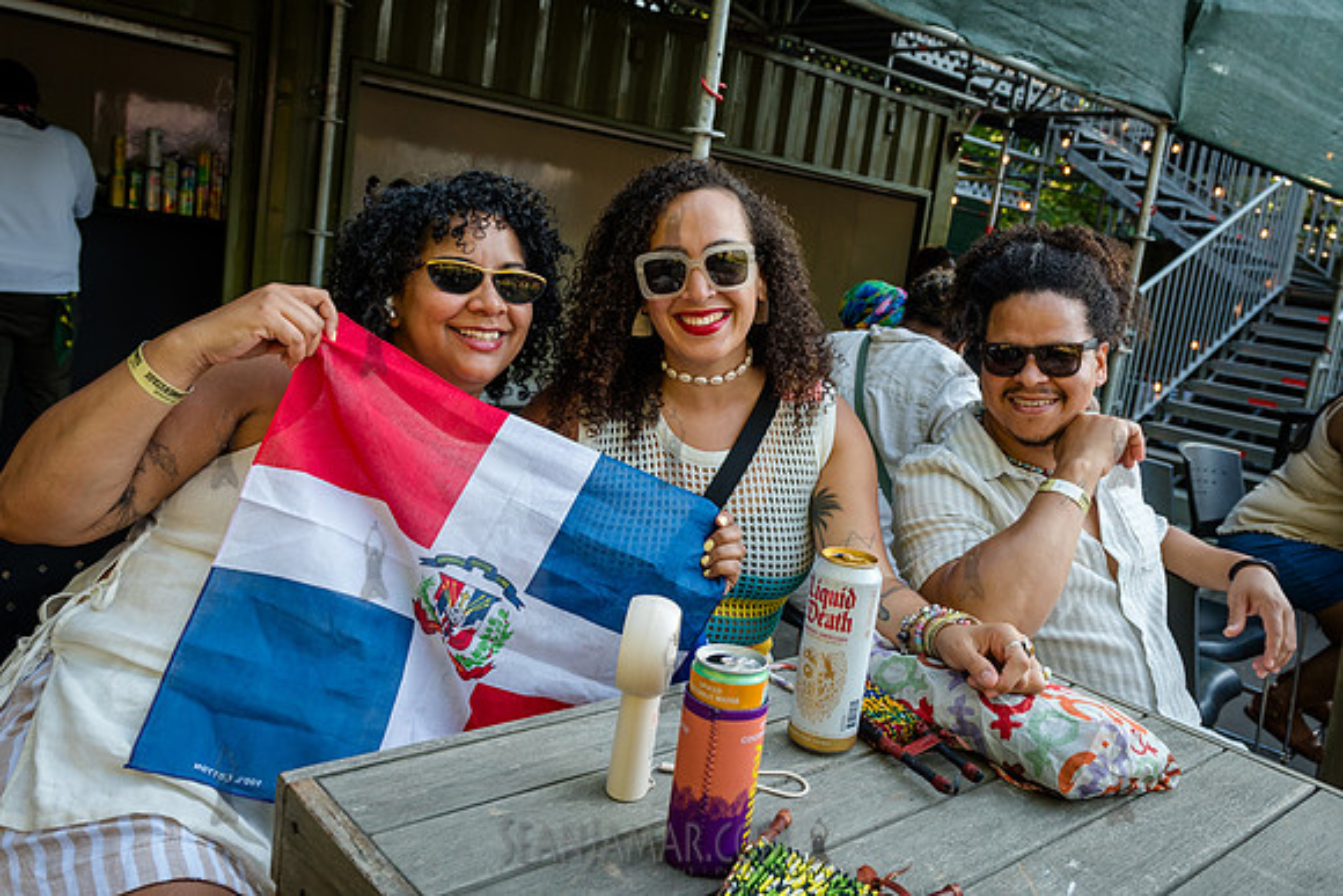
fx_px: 1084
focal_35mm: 29
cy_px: 422
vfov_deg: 44.9
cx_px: 745
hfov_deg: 63.4
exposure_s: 1/250
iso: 400
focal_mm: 24
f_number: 4.5
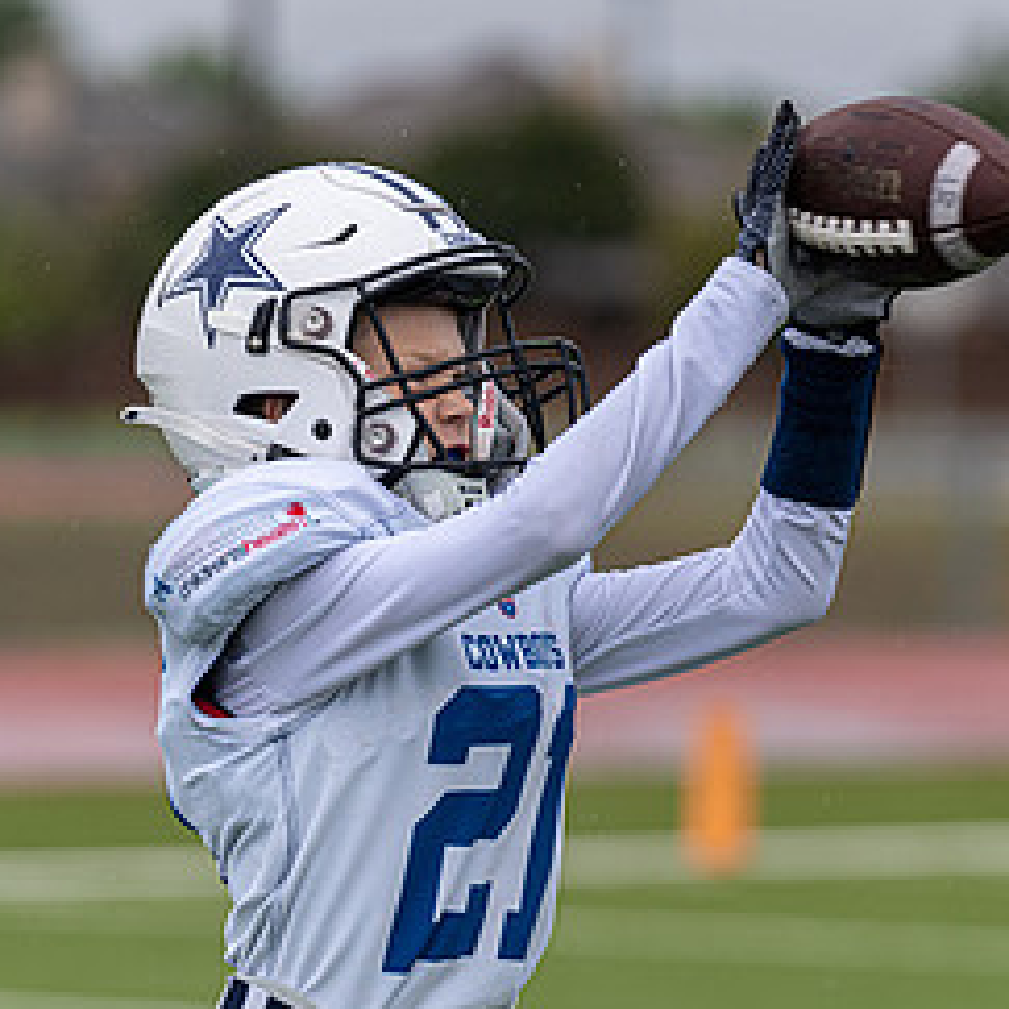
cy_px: 787
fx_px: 13389
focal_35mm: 406
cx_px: 623
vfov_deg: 4.3
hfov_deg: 4.3
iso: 250
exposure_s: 1/1250
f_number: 3.5
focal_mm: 200
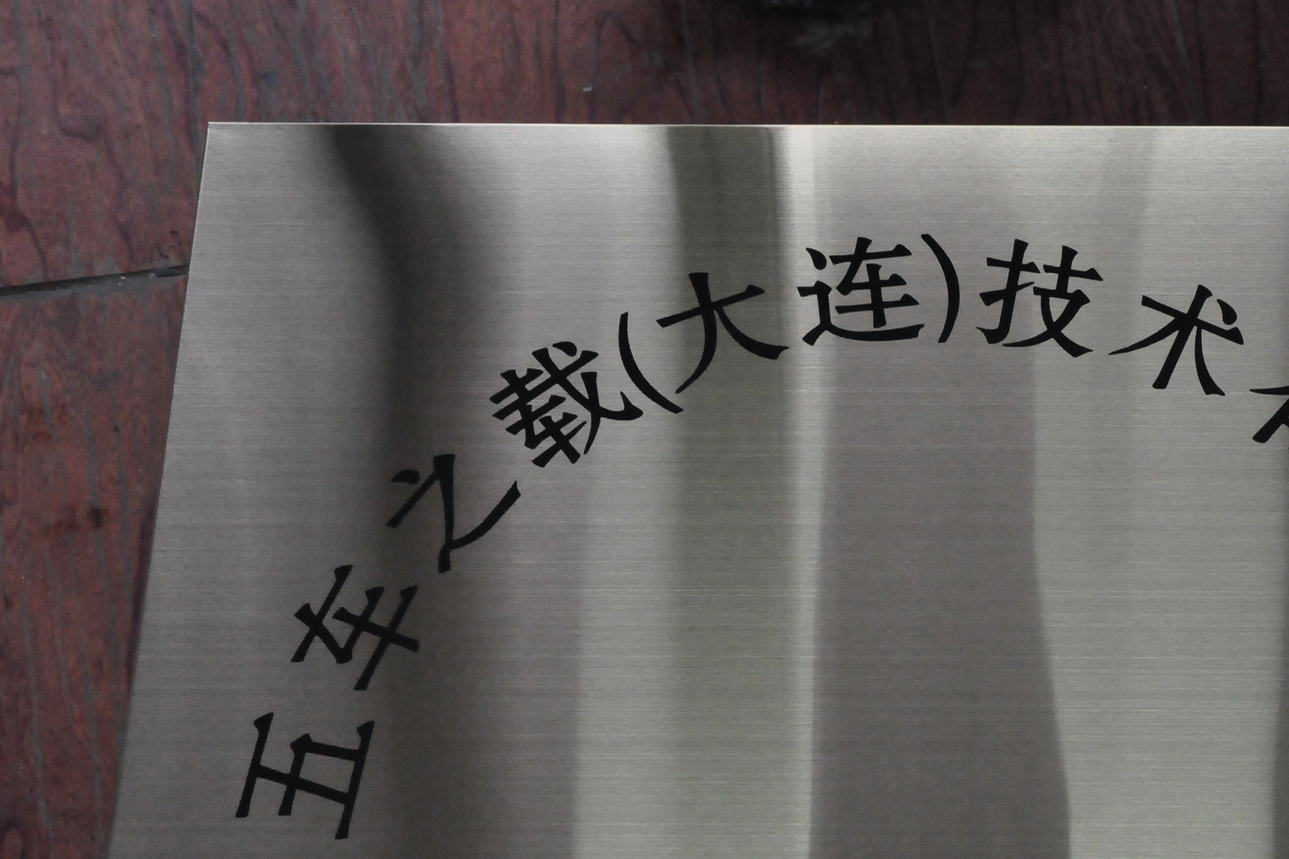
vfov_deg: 23.2
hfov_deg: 34.1
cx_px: 893
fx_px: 2077
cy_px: 597
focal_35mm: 58
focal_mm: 26
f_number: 9
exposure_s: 1/80
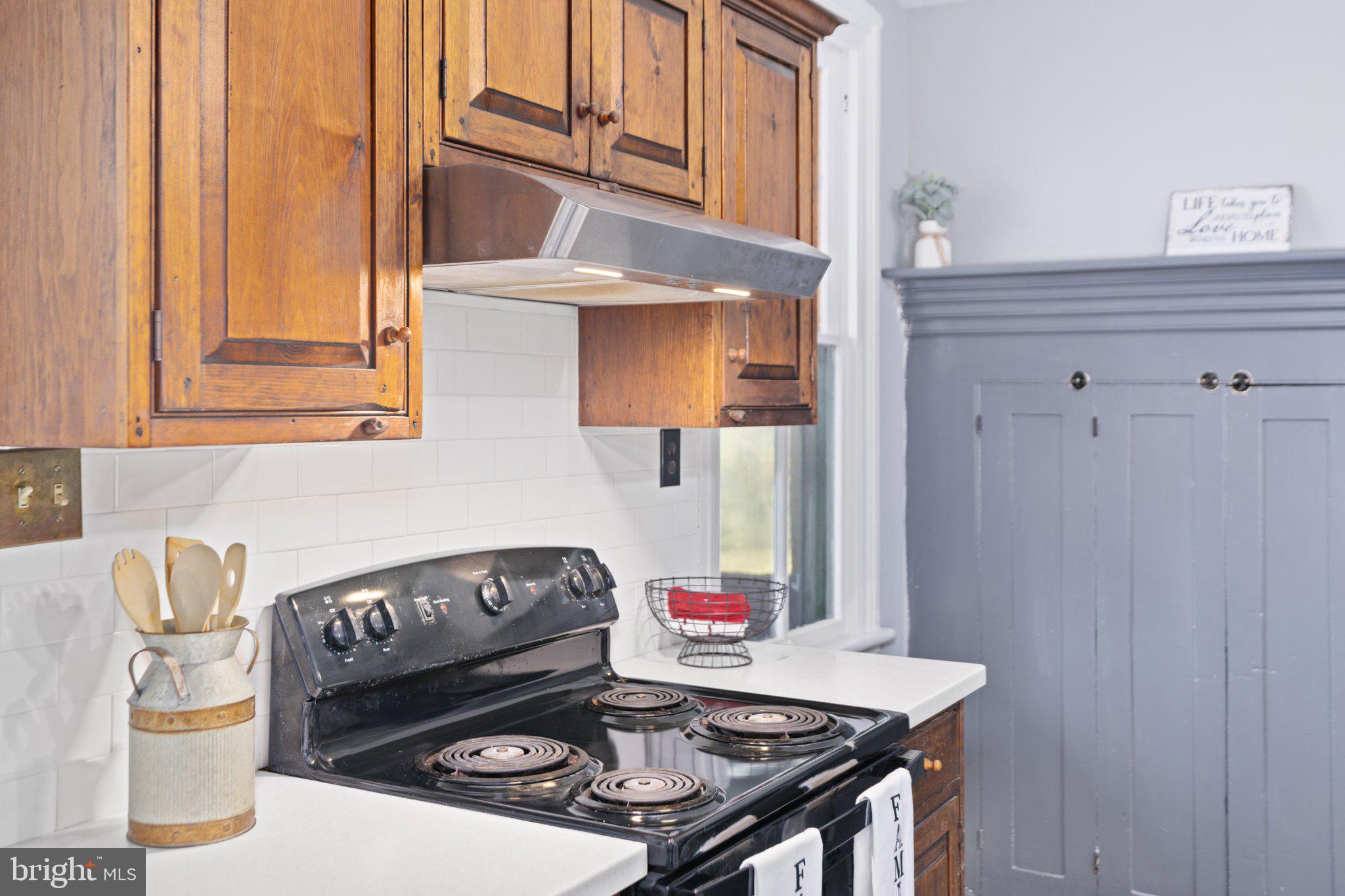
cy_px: 448
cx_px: 672
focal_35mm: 35
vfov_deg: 37.8
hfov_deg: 54.4
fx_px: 1307
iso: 320
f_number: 4
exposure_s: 1/4
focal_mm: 35
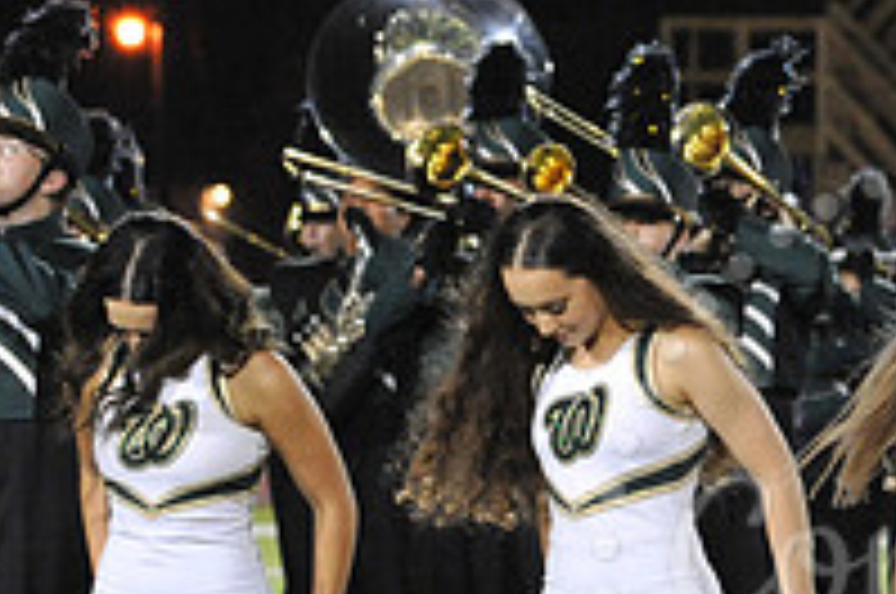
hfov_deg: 4.7
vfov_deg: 3.1
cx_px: 1022
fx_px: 10884
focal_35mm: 438
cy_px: 572
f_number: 6.3
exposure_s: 1/160
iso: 6400
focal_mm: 150
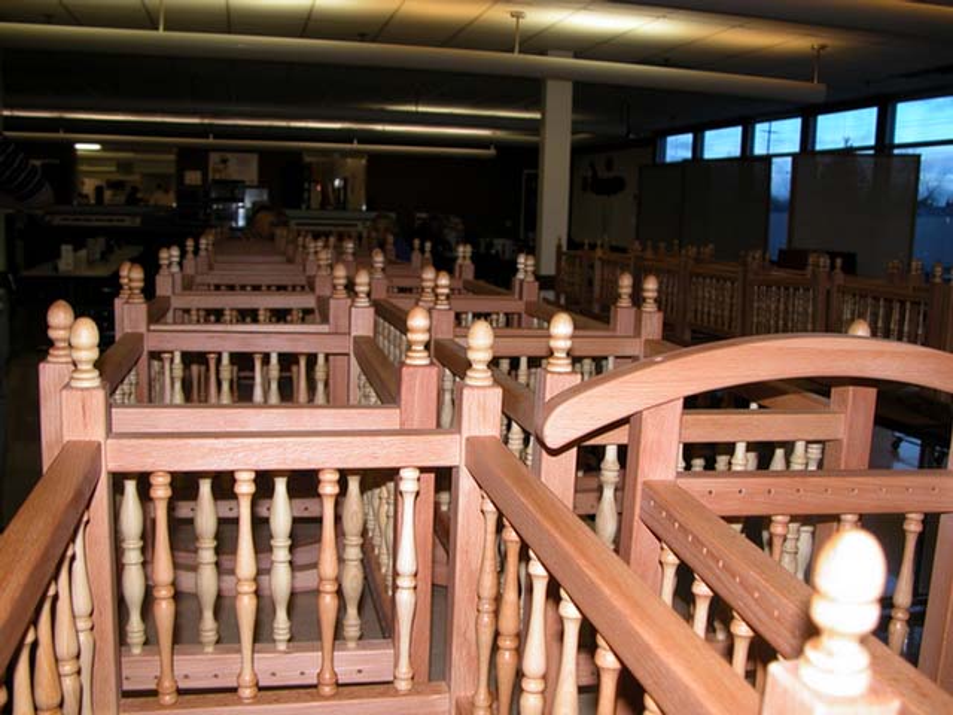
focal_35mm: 34
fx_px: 936
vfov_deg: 41.8
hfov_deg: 54.0
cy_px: 358
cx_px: 476
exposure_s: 1/60
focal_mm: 8.9
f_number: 2.8
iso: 100
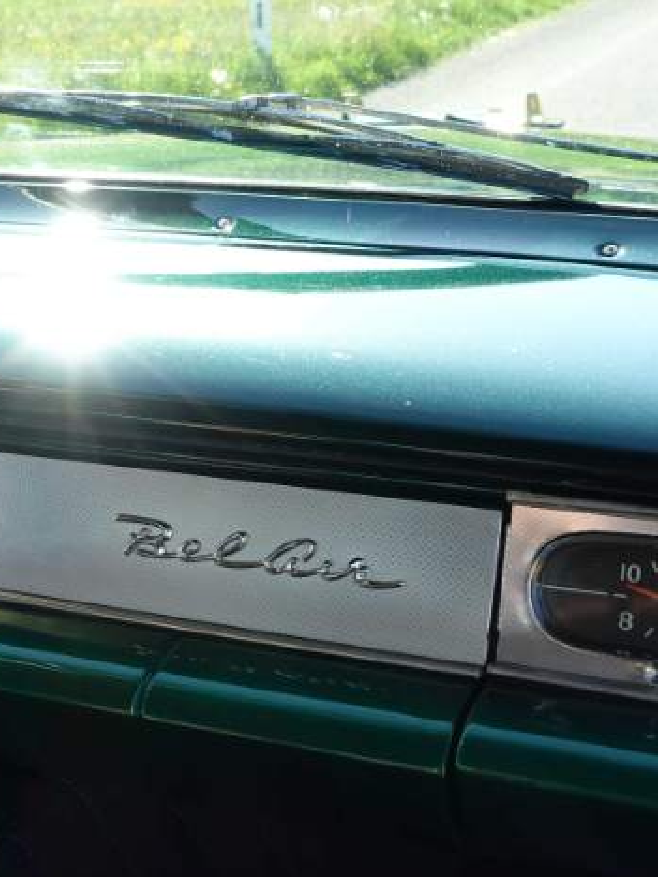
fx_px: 1799
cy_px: 418
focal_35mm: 71
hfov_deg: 19.6
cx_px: -118
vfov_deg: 27.4
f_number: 4
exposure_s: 1/160
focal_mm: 10.89
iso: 125
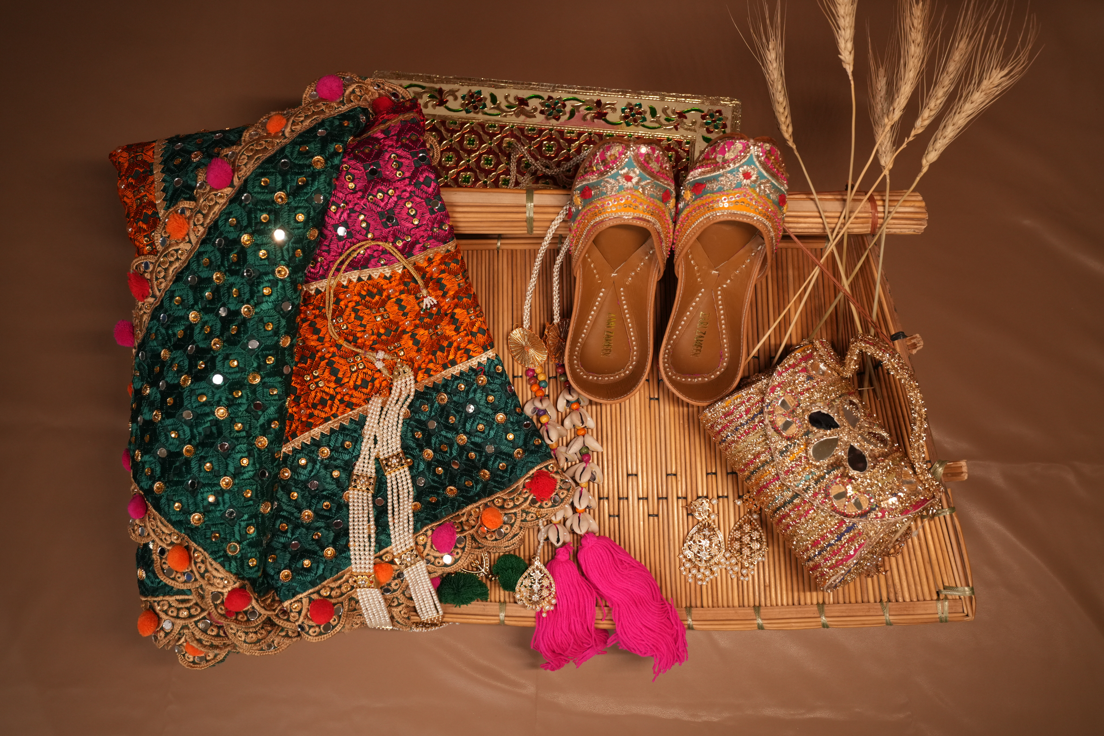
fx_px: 1043
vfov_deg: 38.9
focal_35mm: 34
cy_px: 368
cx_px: 552
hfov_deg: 55.8
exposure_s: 1/320
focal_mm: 34
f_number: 5
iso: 1250
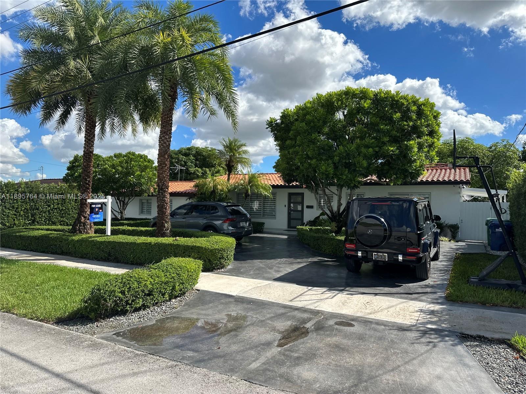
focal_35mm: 24
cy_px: 197
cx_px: 263
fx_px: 365
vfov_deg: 56.8
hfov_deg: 71.6
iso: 80
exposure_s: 1/4016
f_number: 1.78
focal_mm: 6.86
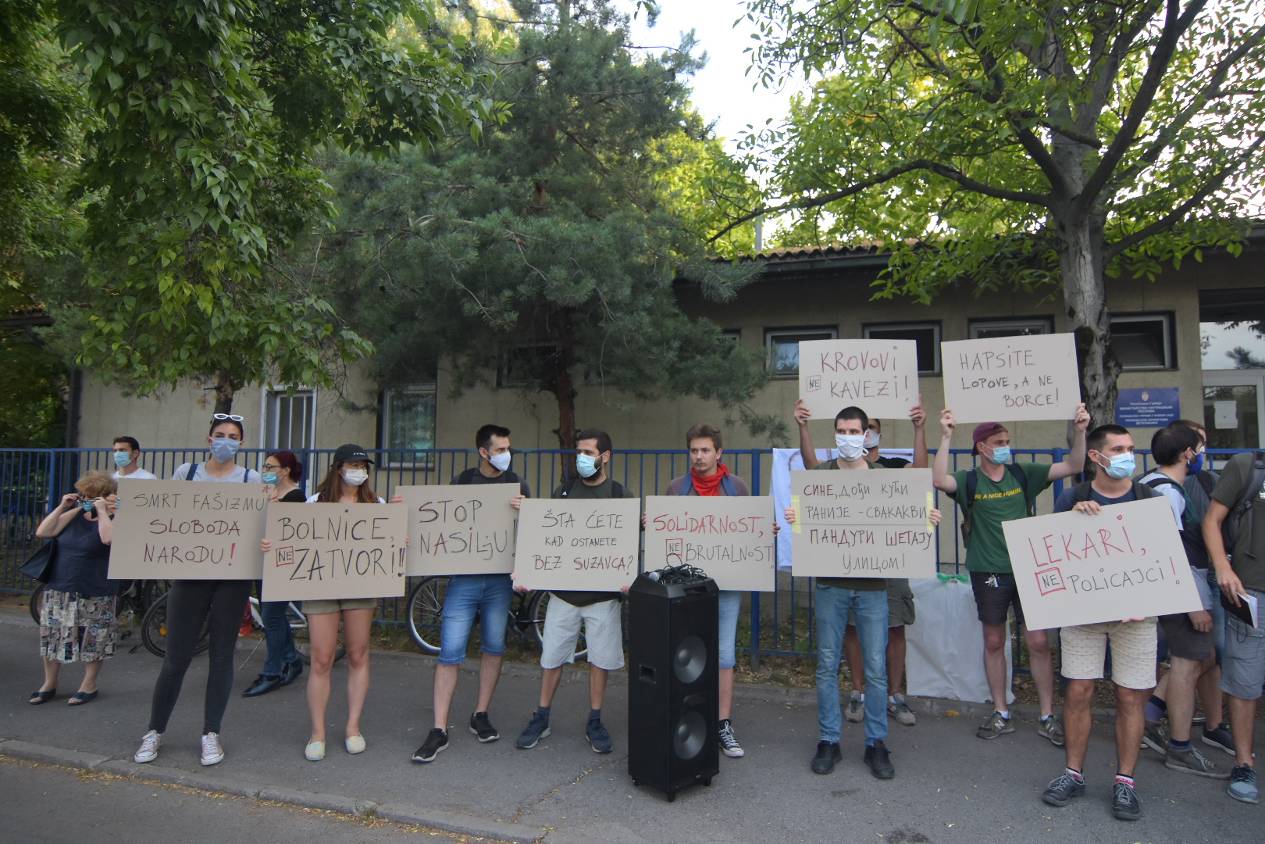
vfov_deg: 59.5
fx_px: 738
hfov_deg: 81.2
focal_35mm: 21
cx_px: 632
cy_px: 422
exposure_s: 1/250
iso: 500
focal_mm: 14
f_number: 4
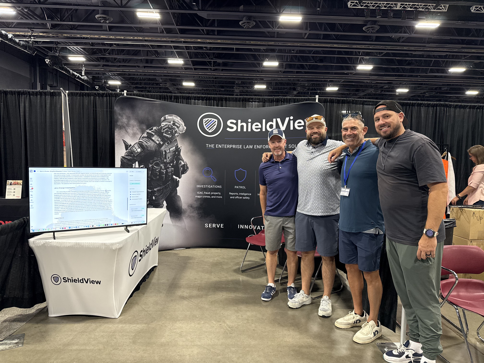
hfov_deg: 71.6
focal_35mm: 24
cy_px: 182
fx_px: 336
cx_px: 242
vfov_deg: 56.8
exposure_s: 1/60
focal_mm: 6.76
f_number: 1.78
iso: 250
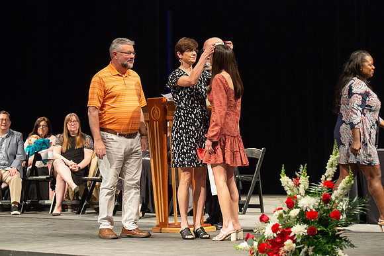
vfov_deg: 10.7
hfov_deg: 16.0
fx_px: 1369
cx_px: 221
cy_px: 132
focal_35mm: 128
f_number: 4
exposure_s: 1/100
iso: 1600
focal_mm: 100
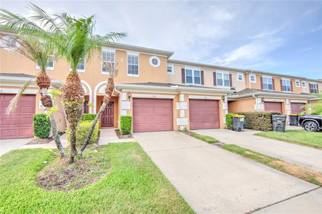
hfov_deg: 96.8
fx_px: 143
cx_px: 161
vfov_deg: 73.7
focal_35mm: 16
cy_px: 107
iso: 100
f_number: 11
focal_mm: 16
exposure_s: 1/30
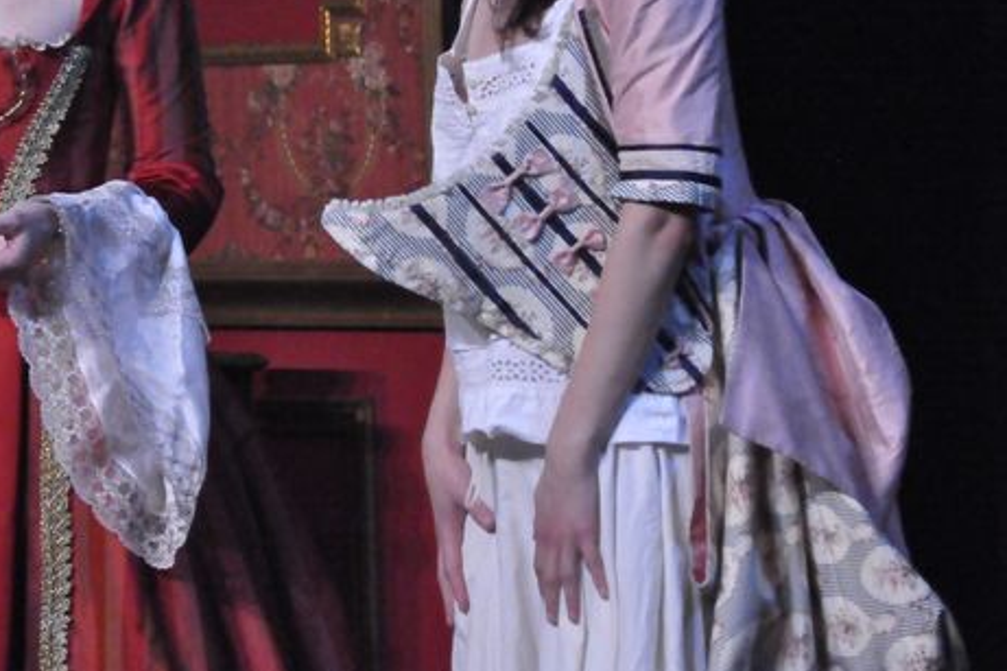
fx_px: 7630
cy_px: 148
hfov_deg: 7.5
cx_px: 190
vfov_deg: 5.0
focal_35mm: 273
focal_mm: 105
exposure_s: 1/200
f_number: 5.6
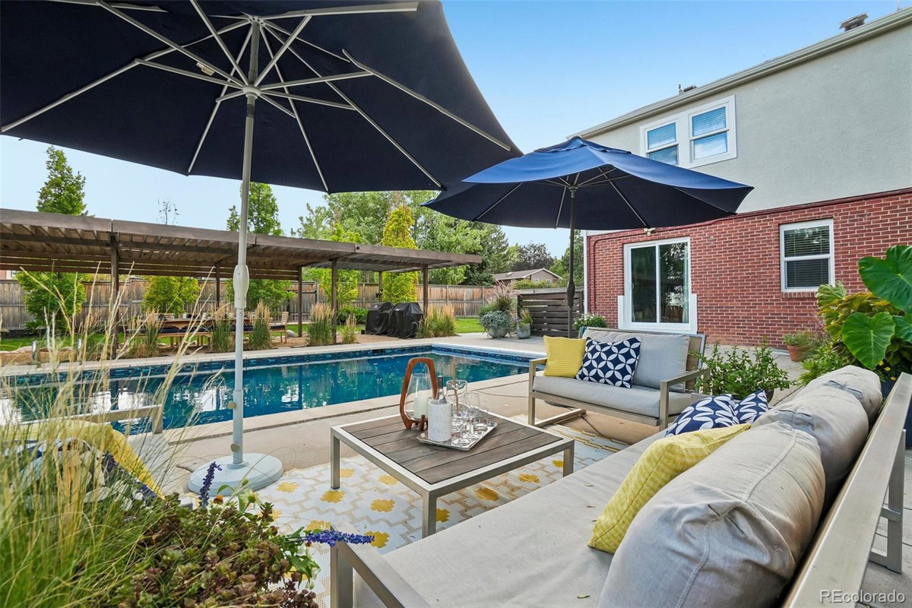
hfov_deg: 100.4
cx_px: 456
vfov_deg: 77.3
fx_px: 380
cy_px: 304
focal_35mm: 15
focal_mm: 10
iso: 400
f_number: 8
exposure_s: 1/100
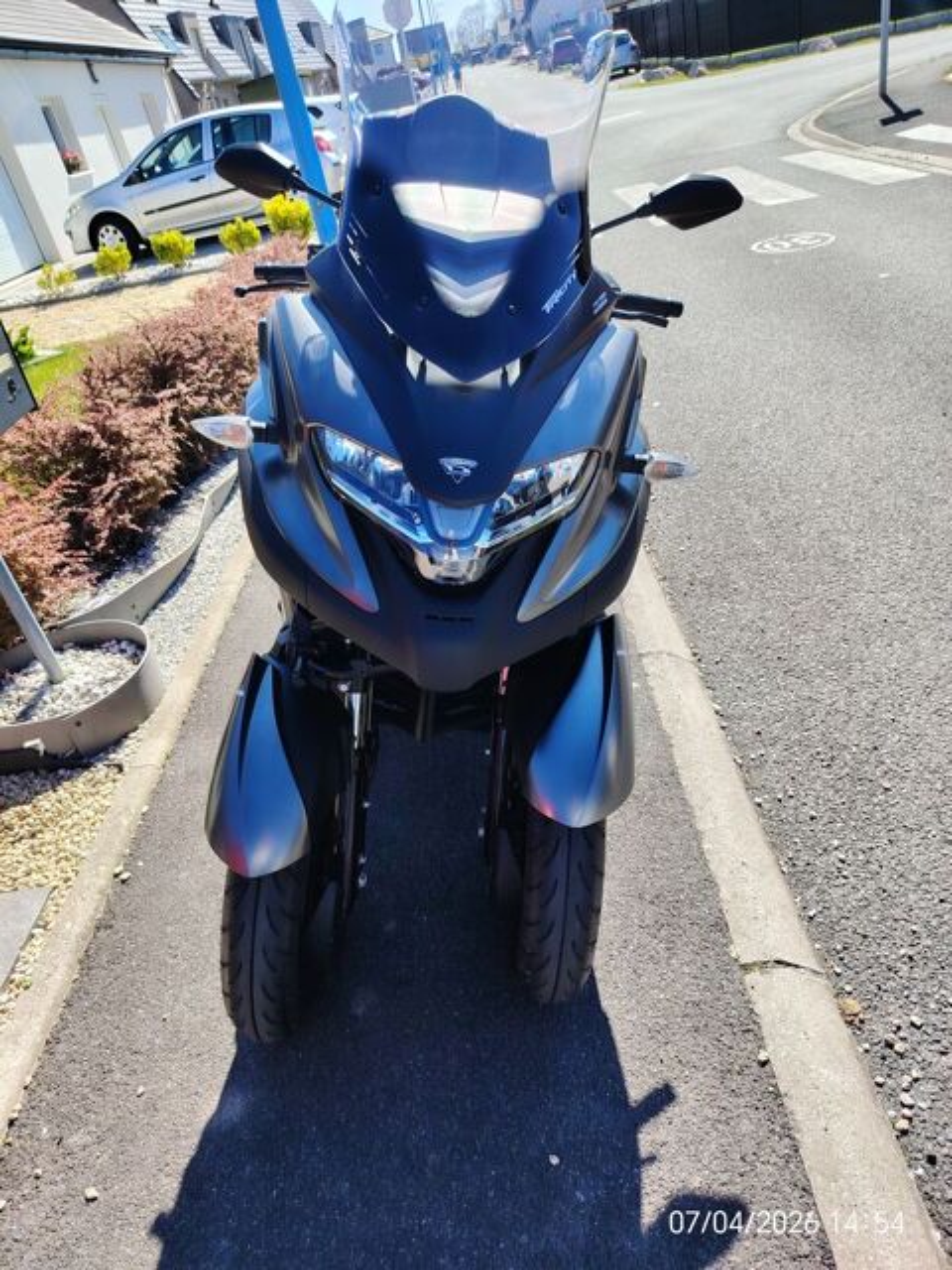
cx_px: 476
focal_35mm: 24
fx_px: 880
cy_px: 635
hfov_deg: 56.8
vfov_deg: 71.6
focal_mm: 5.25
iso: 100
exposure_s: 1/621
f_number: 1.75
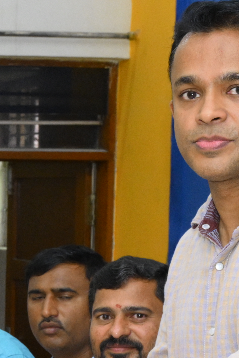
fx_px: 1832
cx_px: -310
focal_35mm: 184
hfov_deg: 7.1
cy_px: 371
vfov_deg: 11.1
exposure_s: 1/160
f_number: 9
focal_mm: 40
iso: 2500
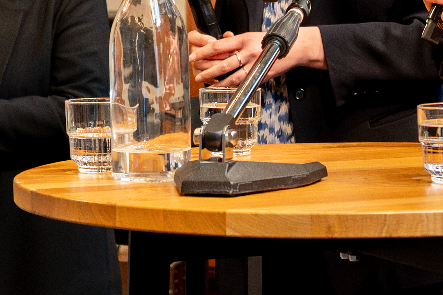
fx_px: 1832
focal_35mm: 149
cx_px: 249
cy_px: 65
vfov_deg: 9.2
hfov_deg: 13.8
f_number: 4.5
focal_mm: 39
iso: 4000
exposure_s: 1/200
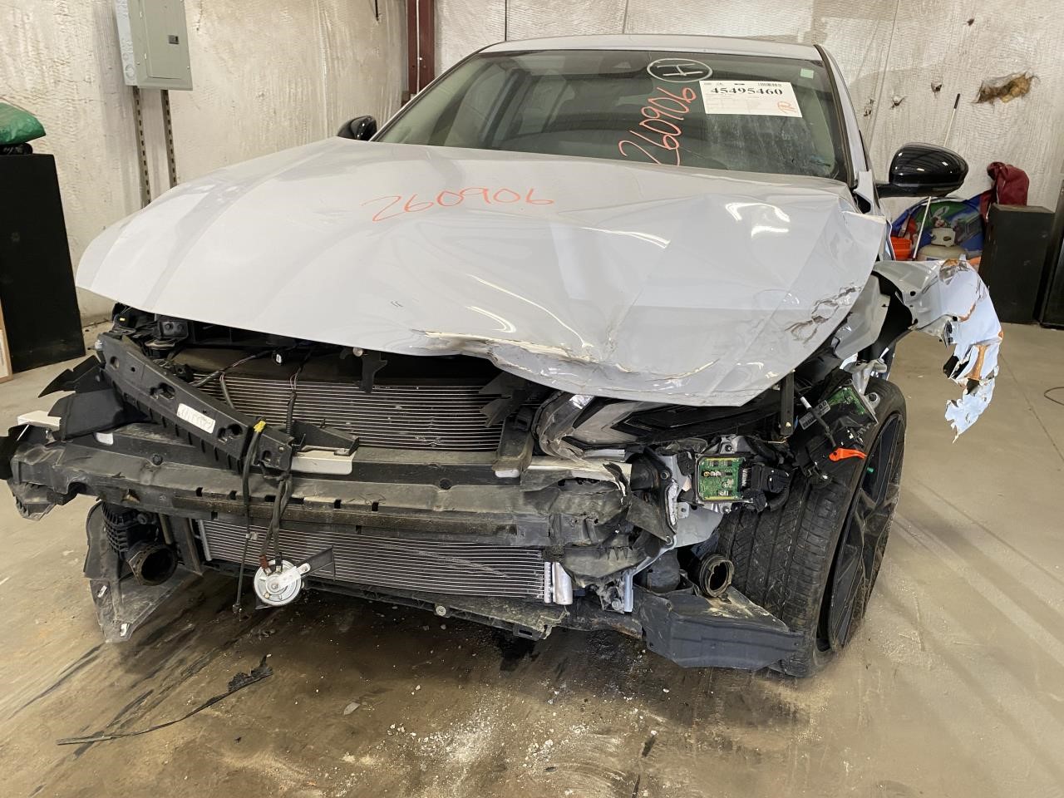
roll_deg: -3.6
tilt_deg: -16.2
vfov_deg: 53.1
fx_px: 799
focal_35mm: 26
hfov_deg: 67.3
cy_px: 399
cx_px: 532
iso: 100
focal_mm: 4.25
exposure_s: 1/60
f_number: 1.8
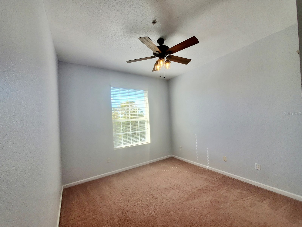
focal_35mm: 13
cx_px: 151
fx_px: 113
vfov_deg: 89.9
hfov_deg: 106.2
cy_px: 114
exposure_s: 1/156
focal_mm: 1.8
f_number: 2.2
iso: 50
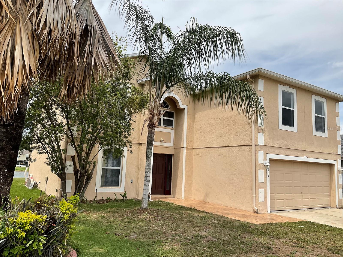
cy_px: 128
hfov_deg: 61.7
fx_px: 287
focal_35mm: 29
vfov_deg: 48.2
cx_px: 172
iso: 16
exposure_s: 1/2141
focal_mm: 3
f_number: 1.8
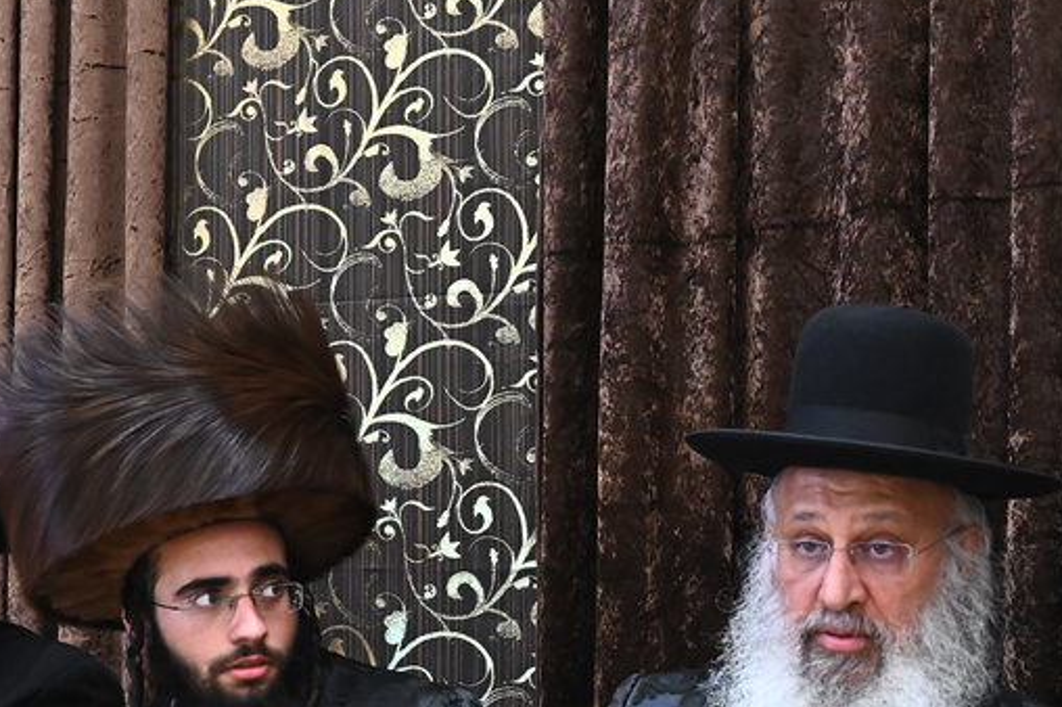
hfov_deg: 25.3
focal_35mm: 80
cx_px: 627
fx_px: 2358
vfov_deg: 16.9
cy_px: 580
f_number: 3.5
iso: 2500
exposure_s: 1/200
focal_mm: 29
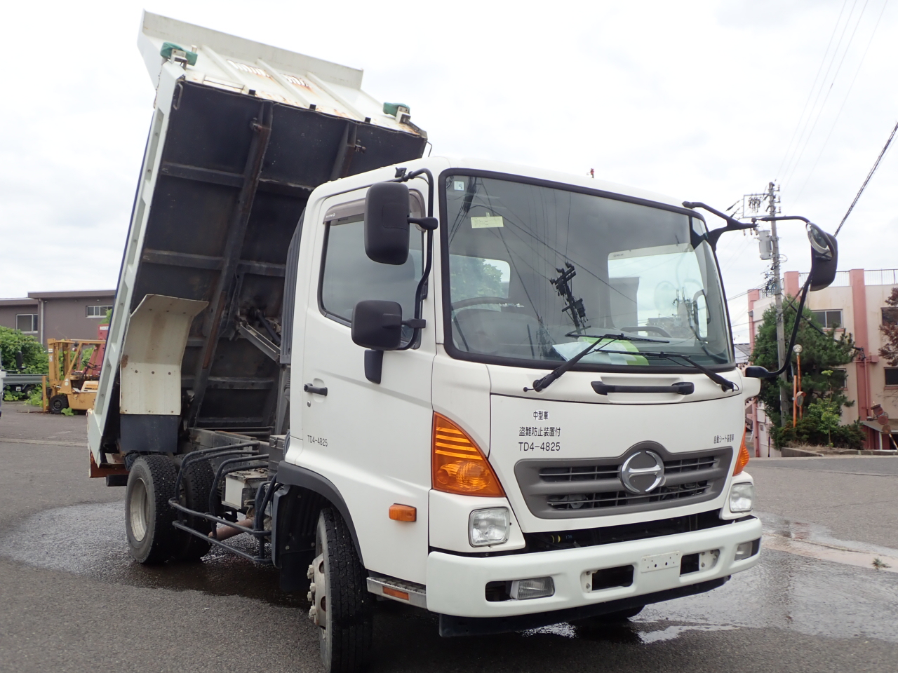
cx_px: 449
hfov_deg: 56.8
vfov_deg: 44.2
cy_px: 336
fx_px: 830
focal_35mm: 32
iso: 100
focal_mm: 5.87
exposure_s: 1/400
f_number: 3.2
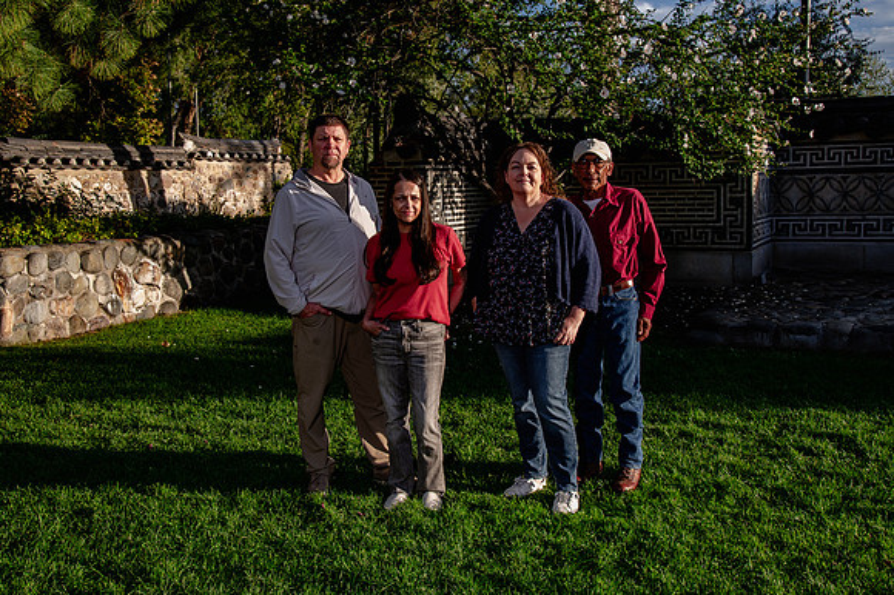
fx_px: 999
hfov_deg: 48.2
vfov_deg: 33.1
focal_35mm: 40
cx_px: 420
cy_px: 264
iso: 640
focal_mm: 35
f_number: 9
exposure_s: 1/400
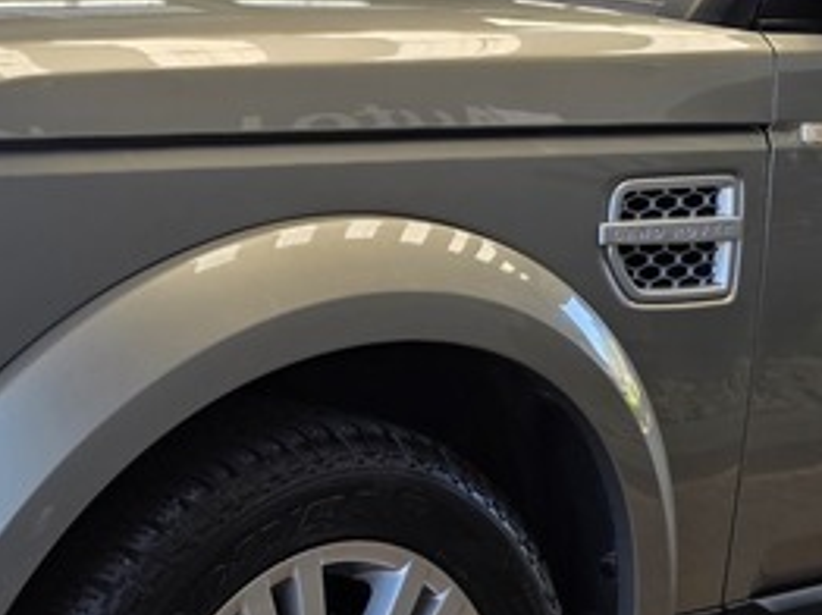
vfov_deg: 16.4
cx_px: 295
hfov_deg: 21.7
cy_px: 248
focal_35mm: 90
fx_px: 2135
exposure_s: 1/359
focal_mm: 6.25
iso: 40
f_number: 1.7
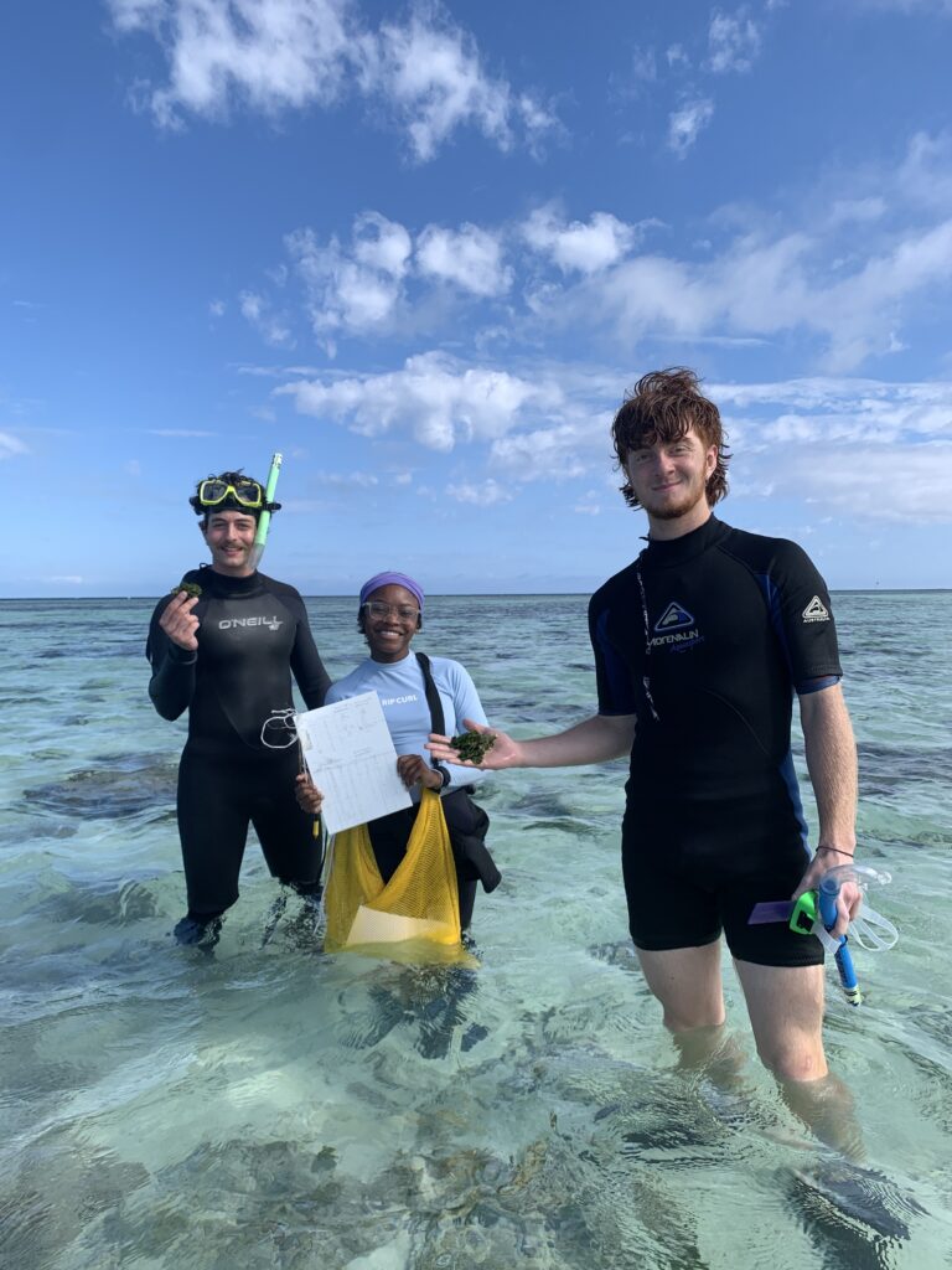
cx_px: 476
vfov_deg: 67.3
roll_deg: -0.6
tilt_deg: -3.6
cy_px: 635
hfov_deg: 53.1
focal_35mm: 26
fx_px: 953
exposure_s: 1/2114
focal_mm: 4.25
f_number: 1.8
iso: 25
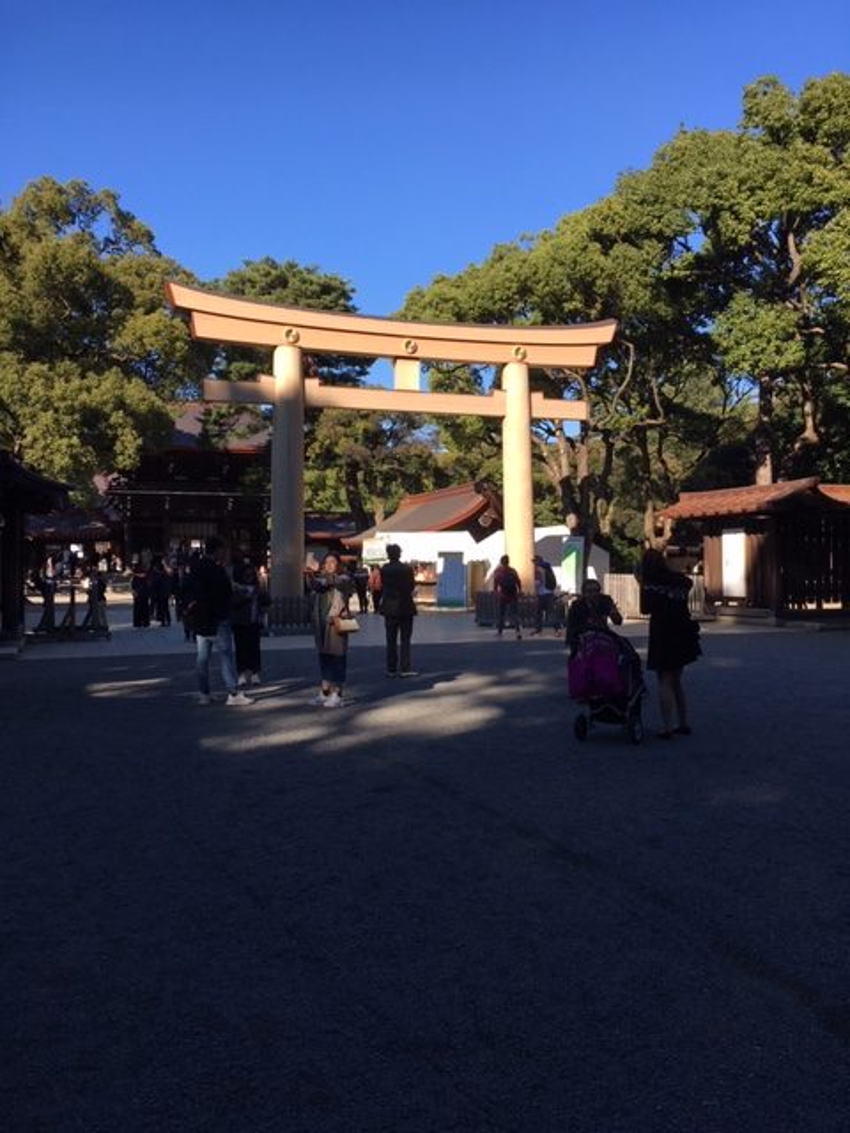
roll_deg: -0.5
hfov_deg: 48.2
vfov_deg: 61.7
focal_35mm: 29
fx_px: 949
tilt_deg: -0.4
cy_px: 566
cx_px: 425
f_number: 2.2
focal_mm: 4.15
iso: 25
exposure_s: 1/818
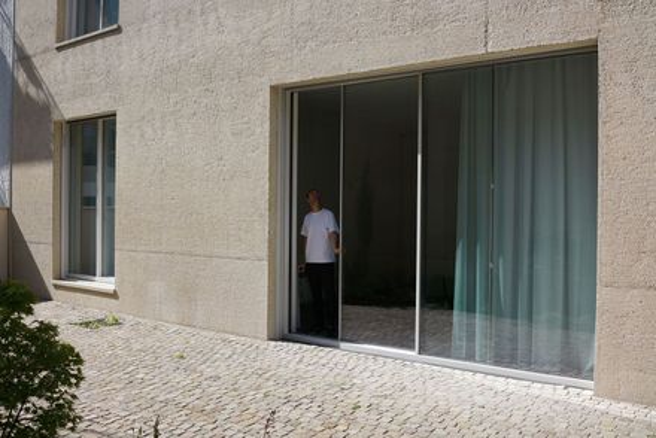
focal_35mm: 35
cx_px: 328
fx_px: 638
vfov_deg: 37.9
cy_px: 219
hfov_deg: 54.4
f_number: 7.1
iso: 100
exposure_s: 1/250
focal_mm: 35
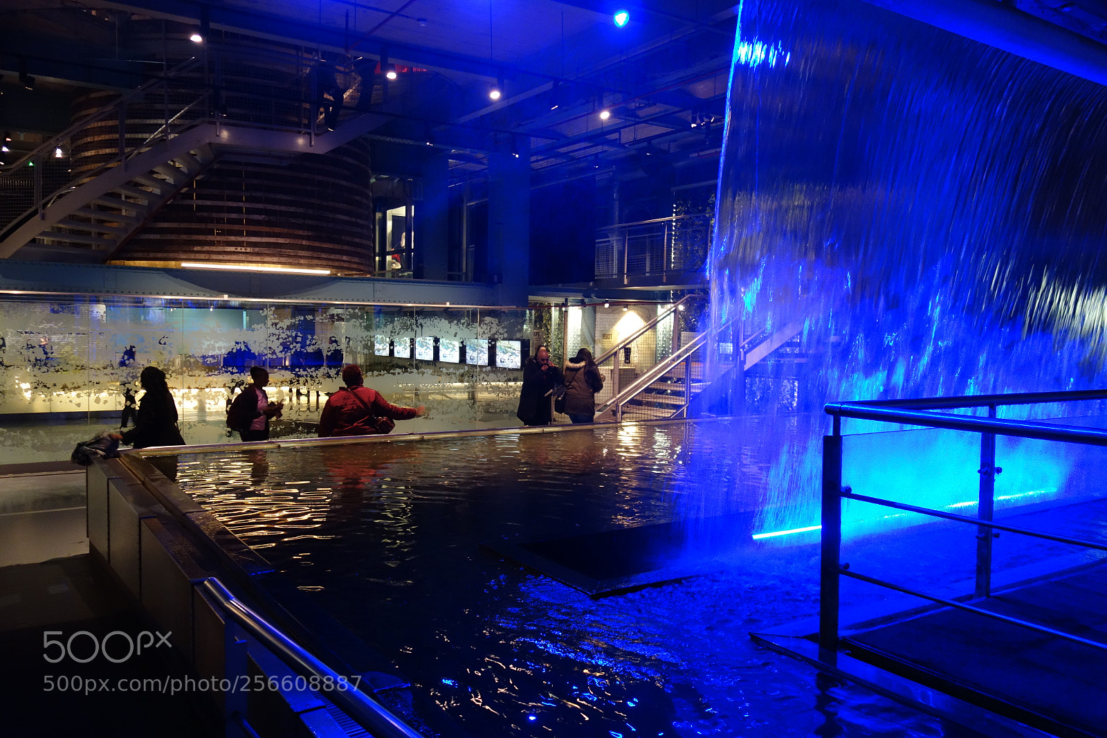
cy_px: 369
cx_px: 554
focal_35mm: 28
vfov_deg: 46.4
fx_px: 861
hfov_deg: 65.5
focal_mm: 10.4
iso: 800
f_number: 1.8
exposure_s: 1/40
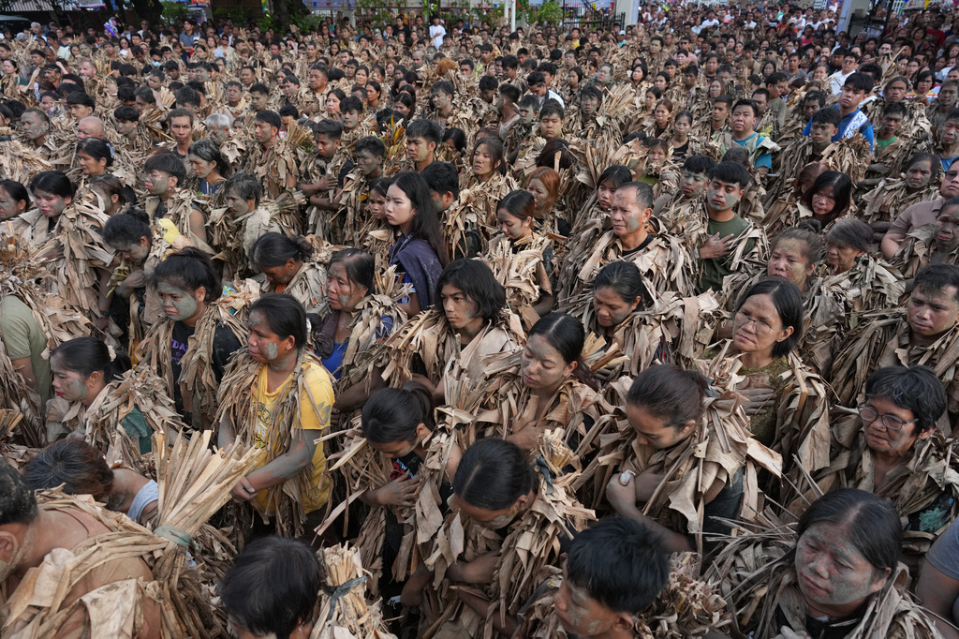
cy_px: 320
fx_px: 639
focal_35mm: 24
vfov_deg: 53.1
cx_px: 480
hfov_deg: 73.8
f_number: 4.5
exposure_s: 1/1600
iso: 1000
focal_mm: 24
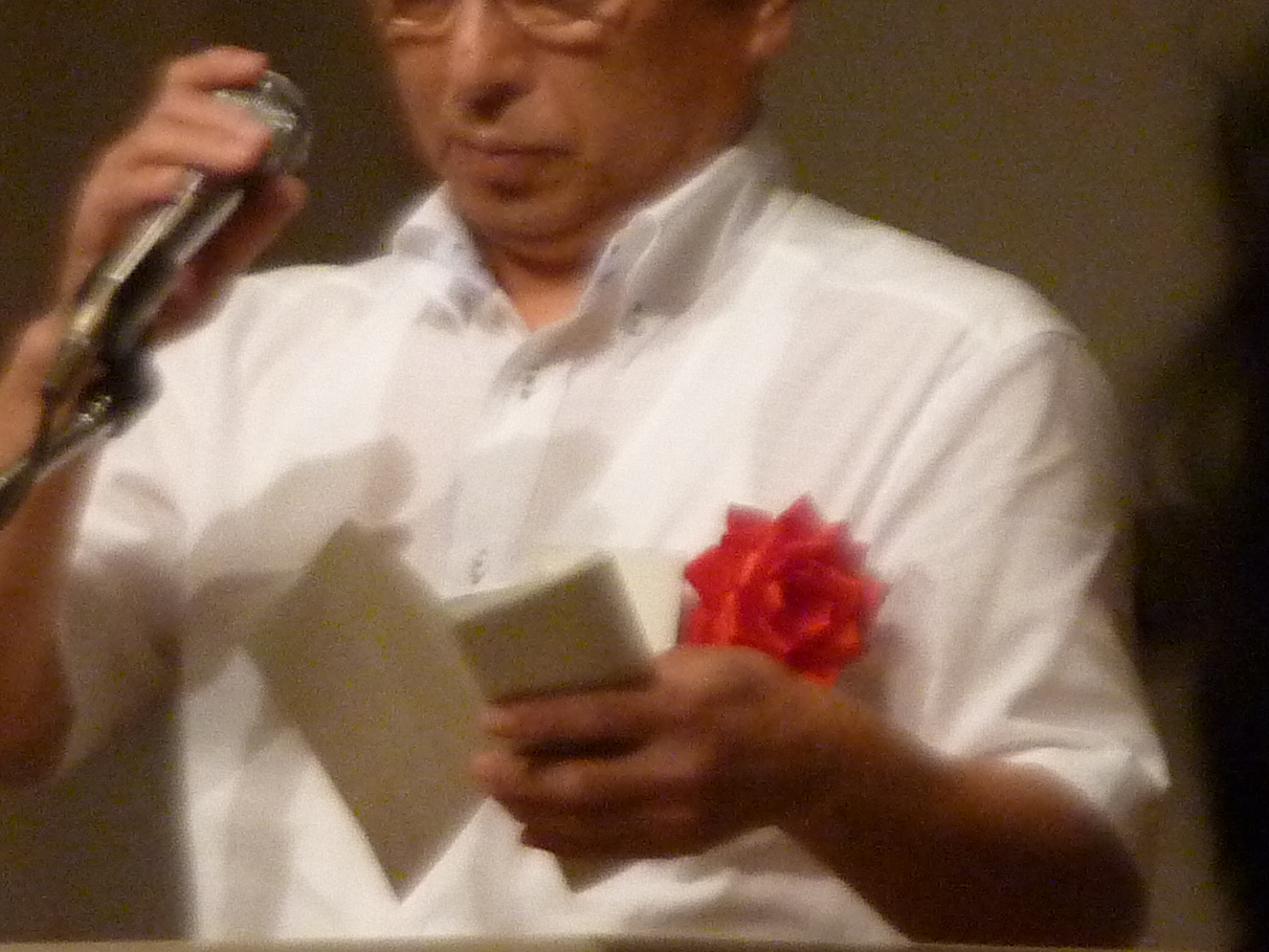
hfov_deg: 2.2
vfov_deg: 1.6
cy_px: 425
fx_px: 33140
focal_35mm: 904
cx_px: 438
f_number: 4.9
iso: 400
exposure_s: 1/125
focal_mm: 49.2
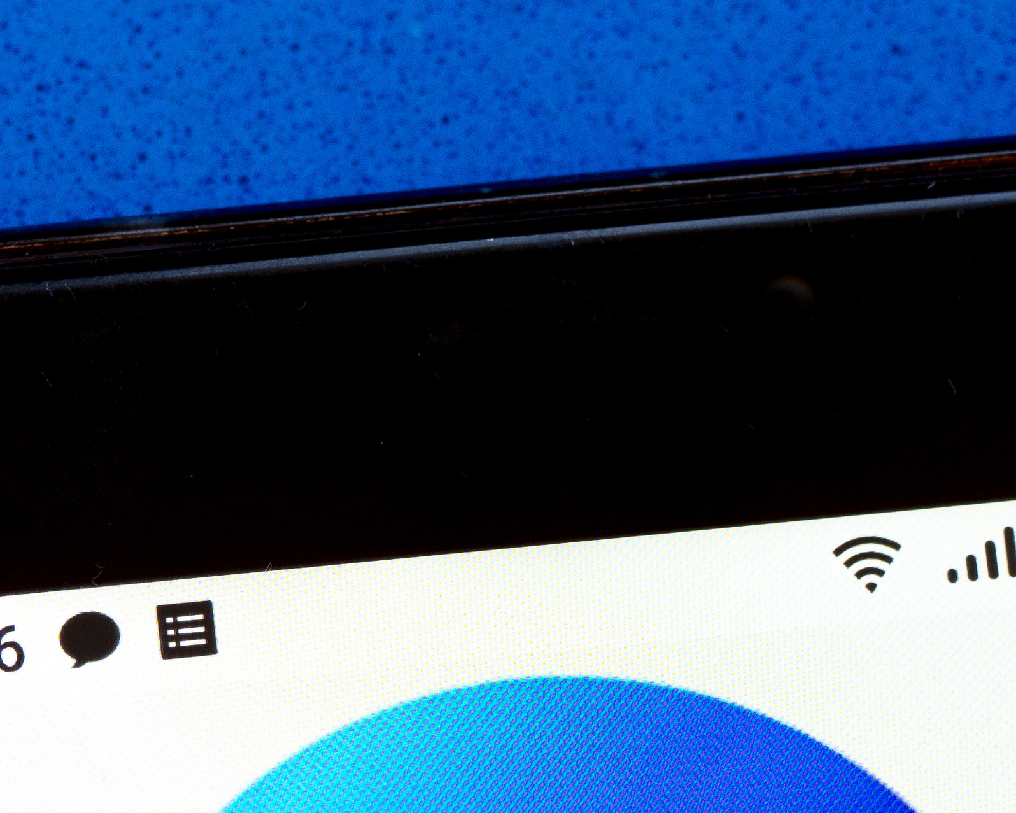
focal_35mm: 367
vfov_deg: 4.2
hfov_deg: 5.3
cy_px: 1010
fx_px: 11036
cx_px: -44
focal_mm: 60
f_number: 3.5
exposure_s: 1/80
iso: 200
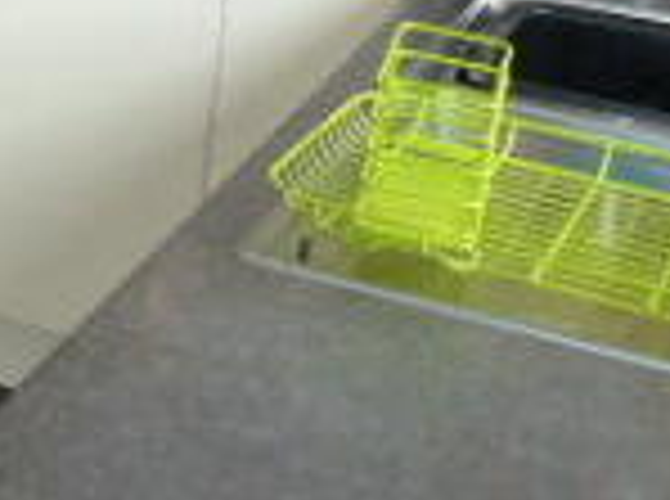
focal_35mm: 98
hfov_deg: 17.4
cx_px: -429
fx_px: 1892
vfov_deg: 14.6
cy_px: -97
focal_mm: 4.5
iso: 200
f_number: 2.8
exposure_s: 1/60
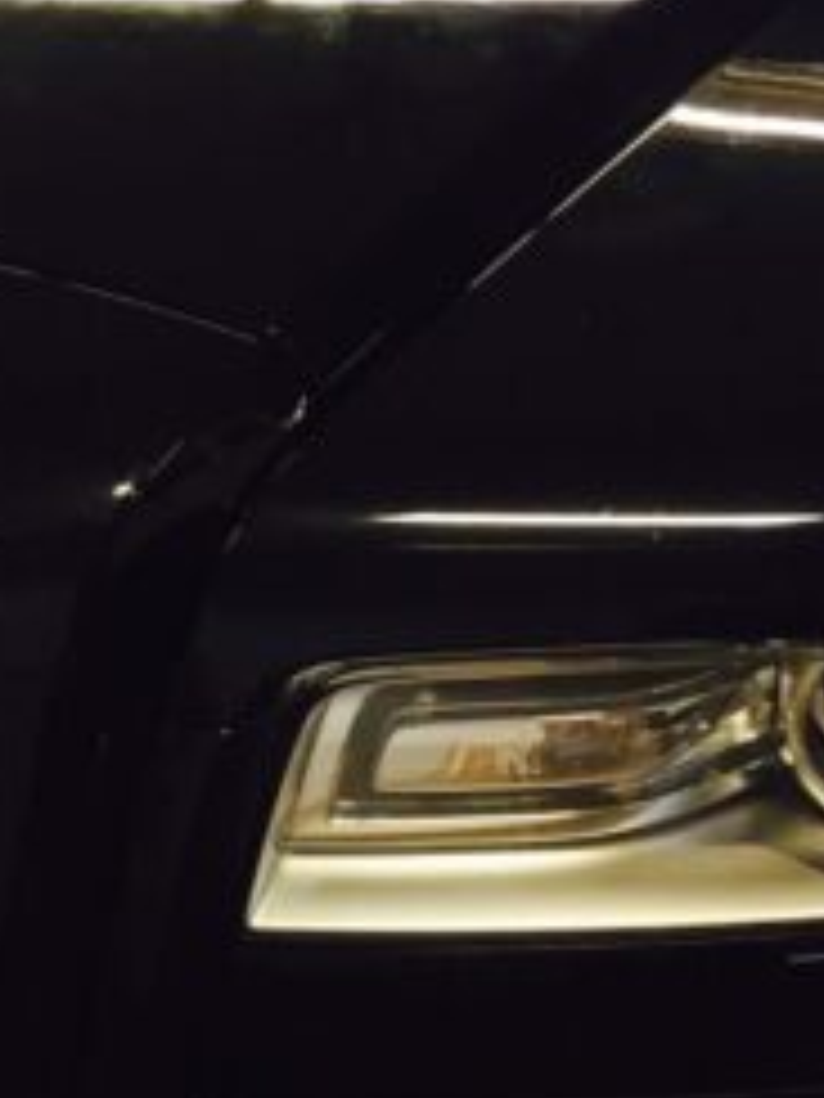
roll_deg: +1.9
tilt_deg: -22.3
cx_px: -410
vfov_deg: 20.4
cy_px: 194
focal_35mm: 95
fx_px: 3015
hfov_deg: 14.5
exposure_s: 1/40
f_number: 2.2
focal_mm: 4.15
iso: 32
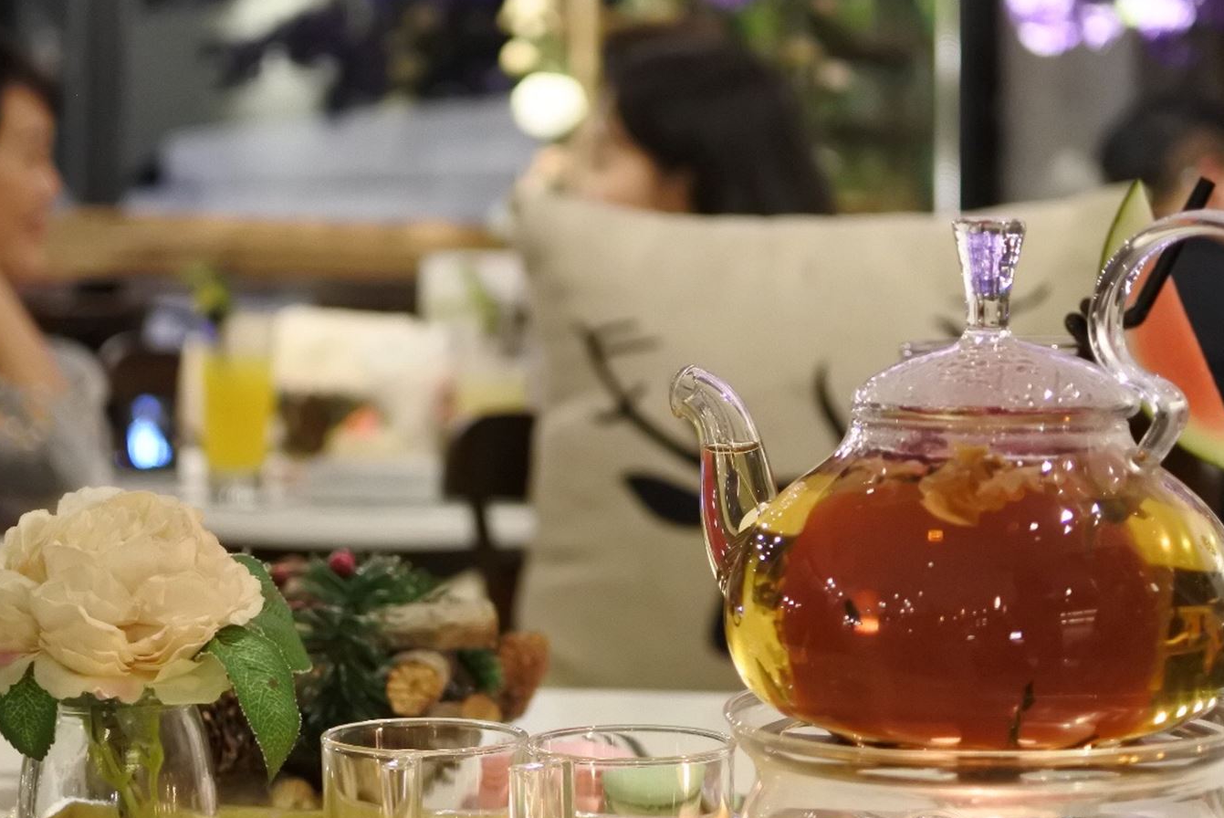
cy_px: 348
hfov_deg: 28.8
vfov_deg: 19.5
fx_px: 2381
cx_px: 572
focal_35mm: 70
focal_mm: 18.5
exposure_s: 1/125
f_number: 1.8
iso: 1800
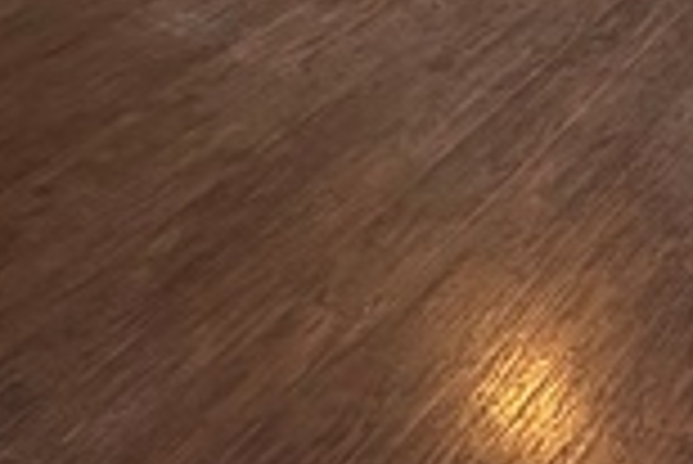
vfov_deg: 17.3
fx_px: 1214
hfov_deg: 28.5
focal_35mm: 63
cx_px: 790
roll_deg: +0.0
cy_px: -387
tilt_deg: -13.5
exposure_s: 1/60
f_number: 2.2
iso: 200
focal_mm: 2.22
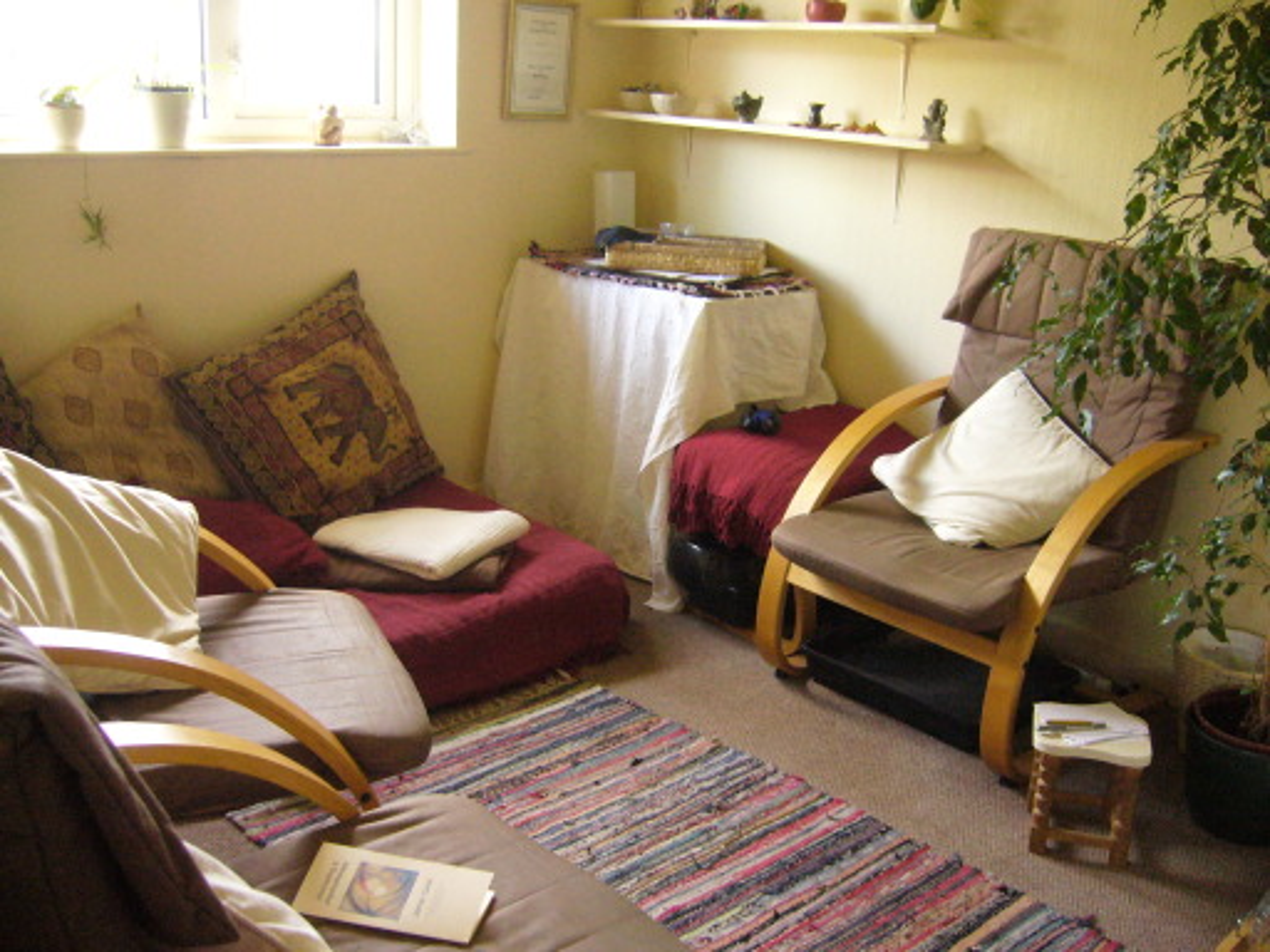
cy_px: 476
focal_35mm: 35
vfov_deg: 40.7
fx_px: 1284
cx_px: 635
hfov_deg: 52.6
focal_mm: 5.8
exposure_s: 1/40
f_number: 2.8
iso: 400
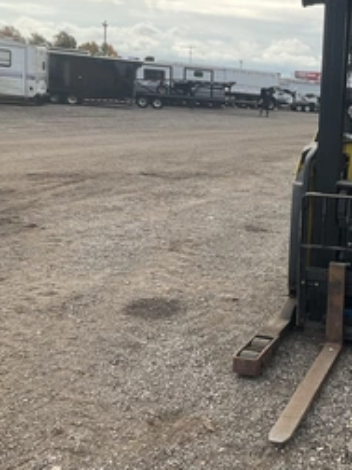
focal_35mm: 46
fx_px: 624
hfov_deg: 29.4
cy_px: 224
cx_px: 352
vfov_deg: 41.2
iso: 25
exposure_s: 1/978
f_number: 1.8
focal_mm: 3
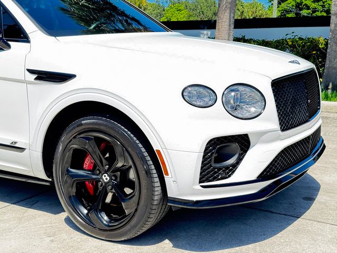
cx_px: 168
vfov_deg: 30.3
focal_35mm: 48
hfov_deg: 39.7
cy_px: 126
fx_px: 467
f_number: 1.78
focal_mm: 6.76
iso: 64
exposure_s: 1/394
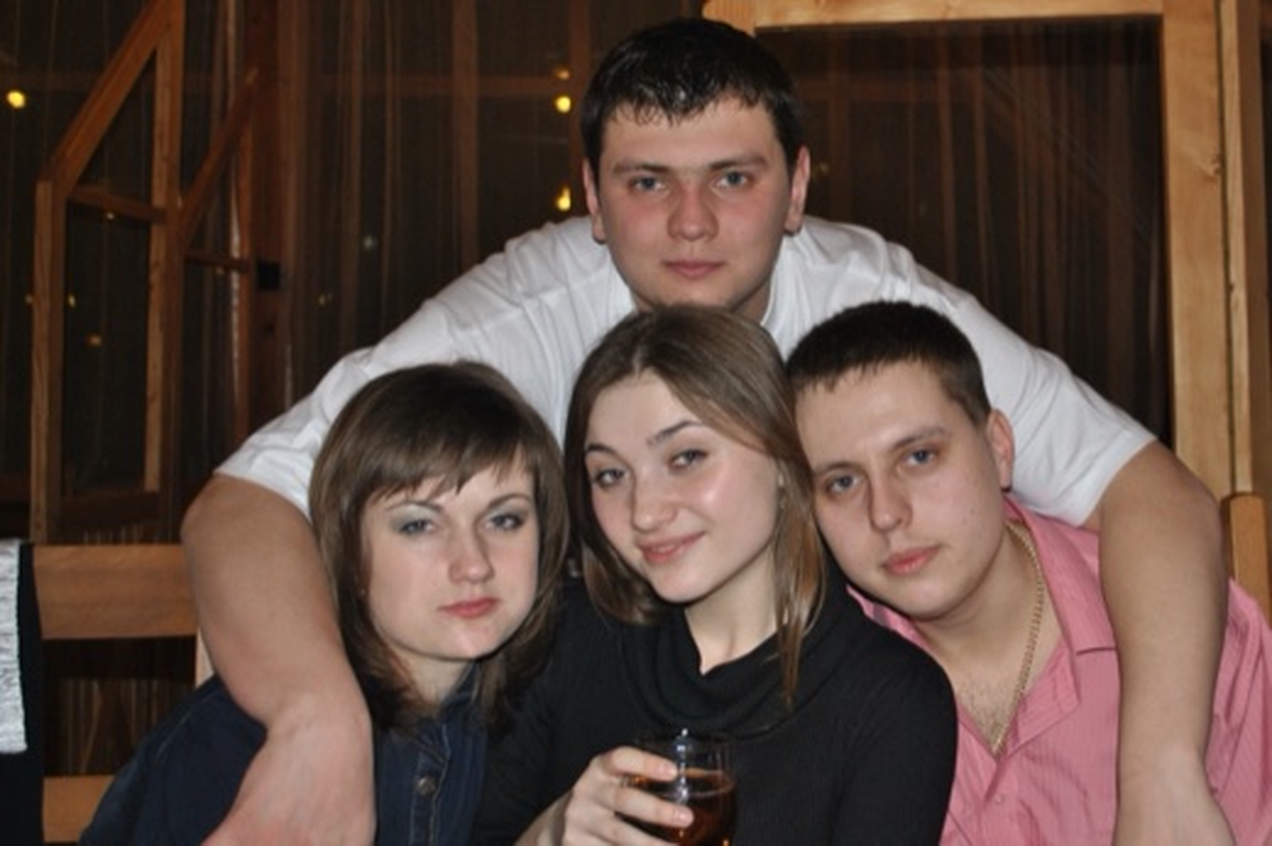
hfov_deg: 49.6
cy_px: 423
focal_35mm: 39
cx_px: 636
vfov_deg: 34.2
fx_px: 1377
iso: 200
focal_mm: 26
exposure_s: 1/60
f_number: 4.2
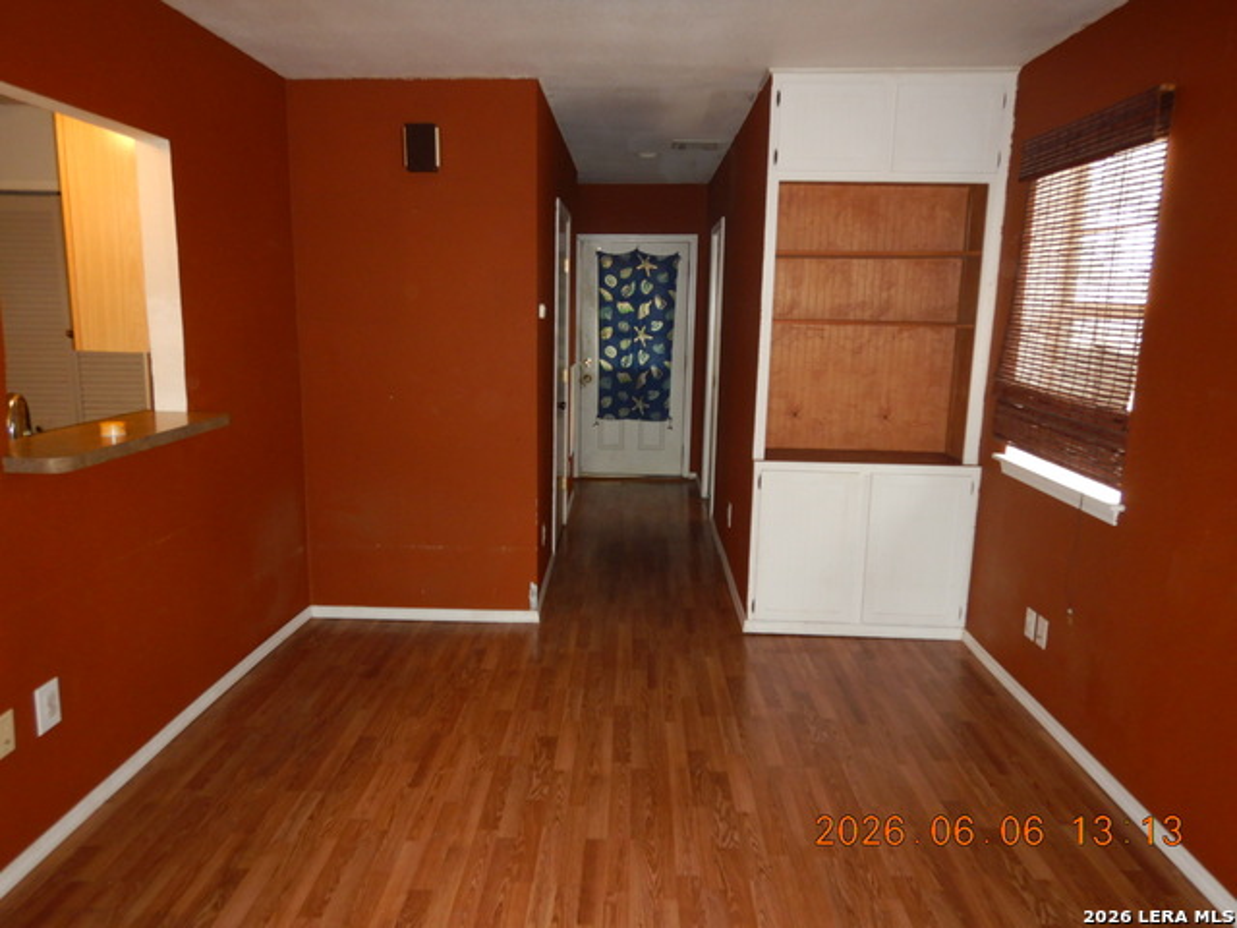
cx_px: 618
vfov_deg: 56.8
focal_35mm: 24
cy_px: 464
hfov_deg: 71.6
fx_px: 858
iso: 200
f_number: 2.8
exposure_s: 1/30
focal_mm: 4.3
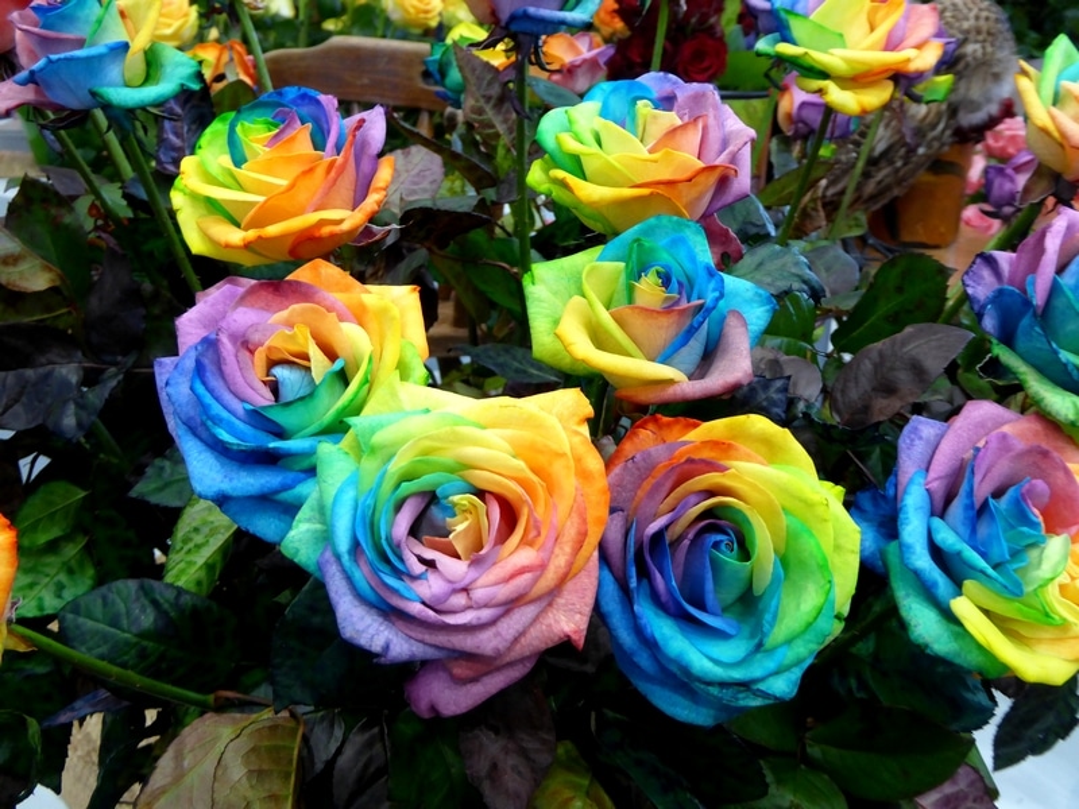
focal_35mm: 37
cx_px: 540
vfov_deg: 38.7
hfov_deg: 50.1
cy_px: 404
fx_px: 1153
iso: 400
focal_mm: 6.7
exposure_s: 1/13
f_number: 3.7
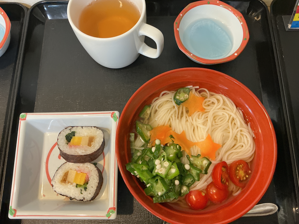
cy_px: 112
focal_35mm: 29
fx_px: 250
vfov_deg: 48.2
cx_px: 150
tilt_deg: -74.1
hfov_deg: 61.7
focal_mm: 3
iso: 200
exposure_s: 1/50
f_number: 1.8
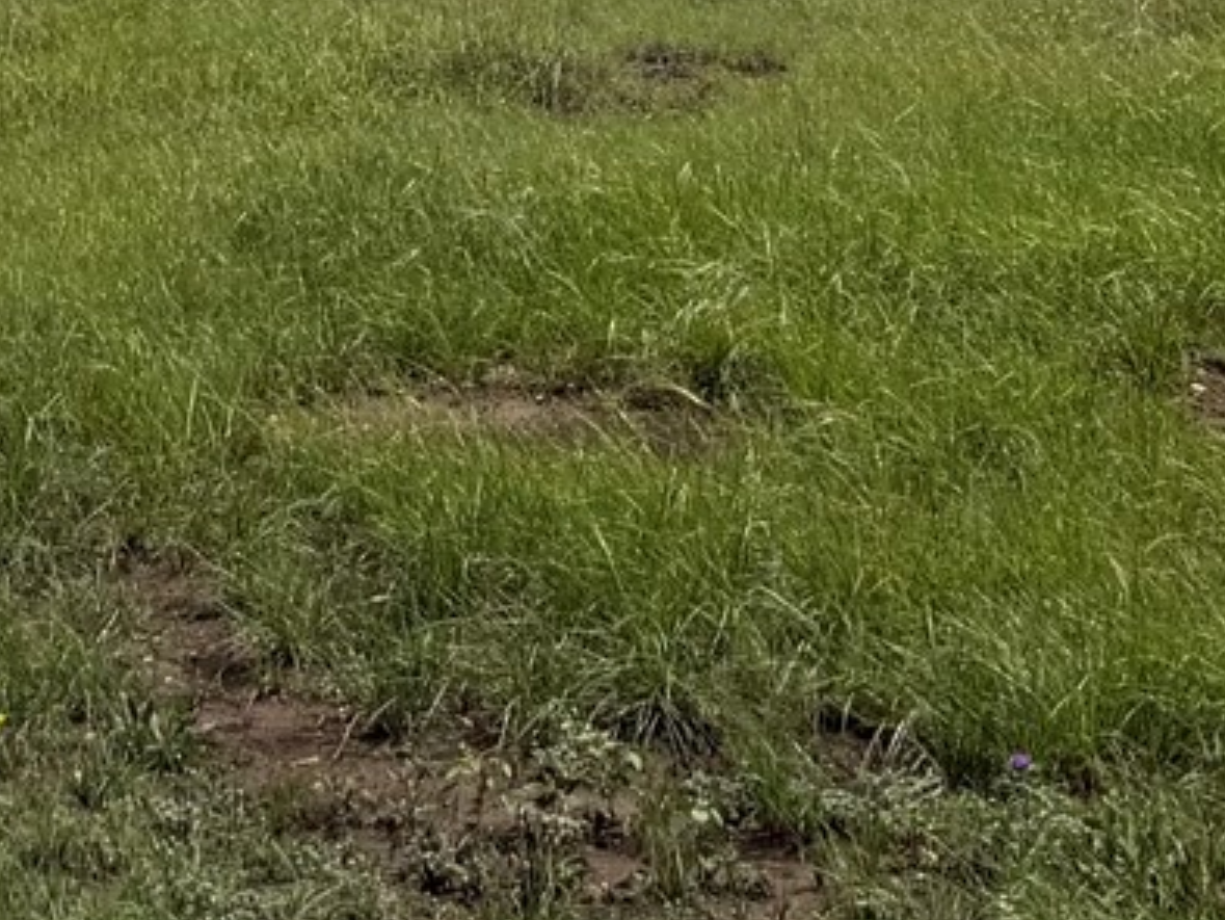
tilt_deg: +2.0
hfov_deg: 15.5
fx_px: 4425
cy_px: -630
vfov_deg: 11.2
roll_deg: -0.3
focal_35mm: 125
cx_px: 9
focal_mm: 6.76
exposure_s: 1/9091
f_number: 1.78
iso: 80
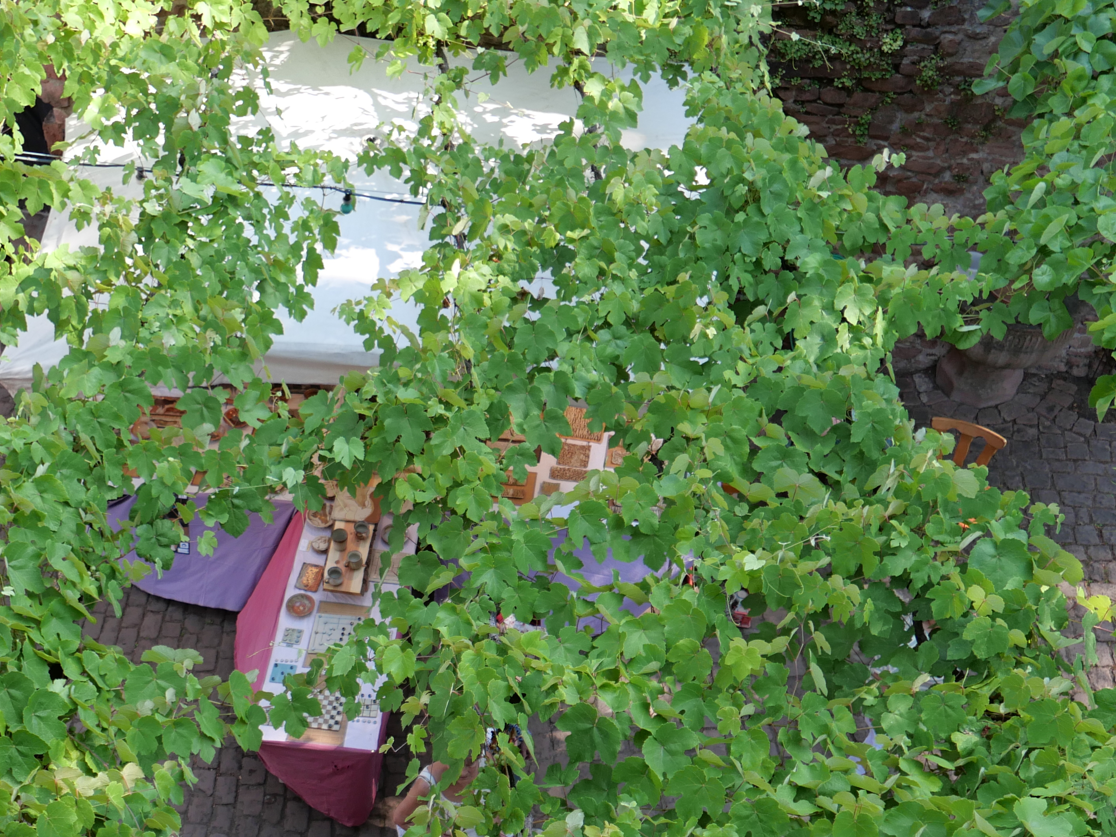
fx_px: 1289
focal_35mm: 40
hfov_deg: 46.3
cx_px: 410
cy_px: 533
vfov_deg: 35.7
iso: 250
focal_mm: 10.9
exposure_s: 1/1000
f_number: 1.7
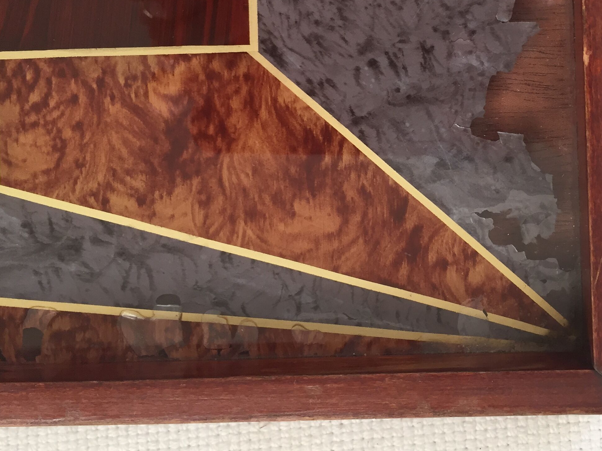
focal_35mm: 49
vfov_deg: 29.2
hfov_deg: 38.0
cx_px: 443
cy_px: 113
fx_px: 852
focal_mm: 4.15
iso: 32
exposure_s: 1/33
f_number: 2.2
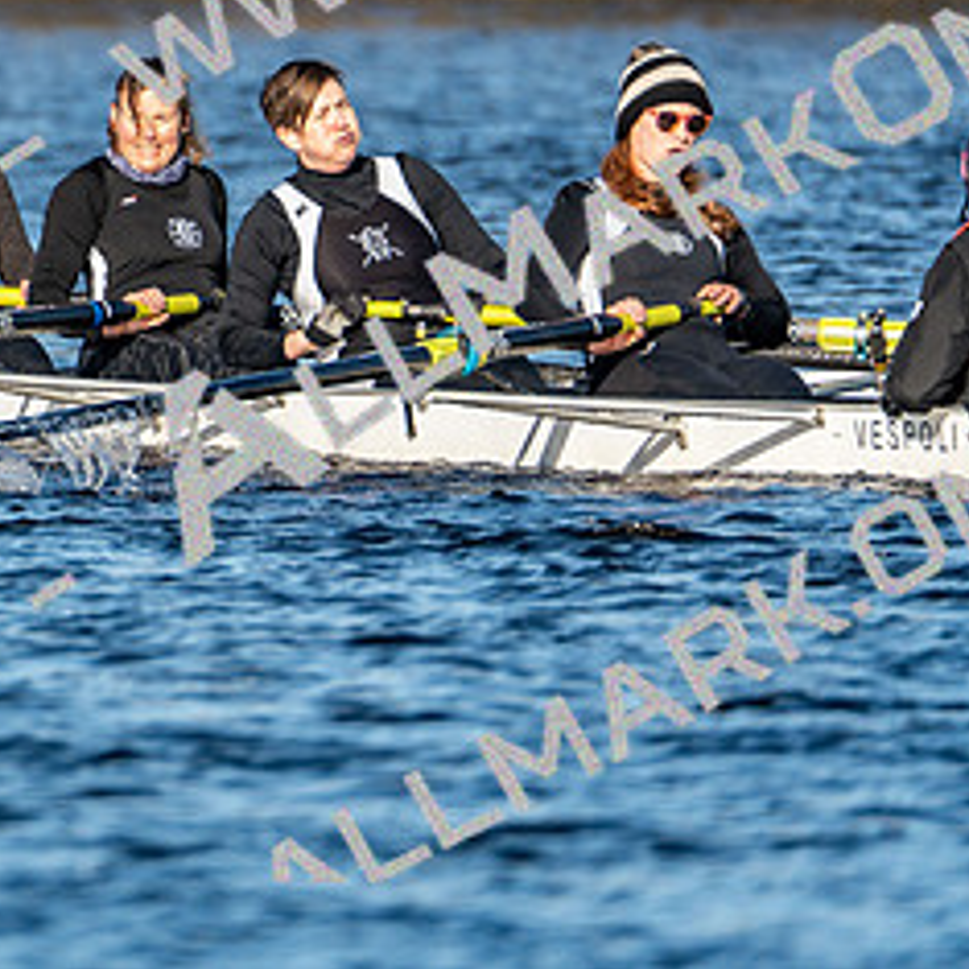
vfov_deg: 1.4
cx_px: -190
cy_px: 175
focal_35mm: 1261
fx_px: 39936
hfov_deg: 1.4
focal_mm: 600
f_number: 6.3
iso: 400
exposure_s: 1/2000
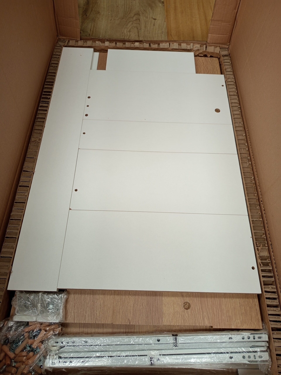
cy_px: 188
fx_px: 260
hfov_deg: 56.8
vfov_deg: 71.6
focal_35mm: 24
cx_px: 140
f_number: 1.7
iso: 104
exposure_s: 1/100
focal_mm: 5.24
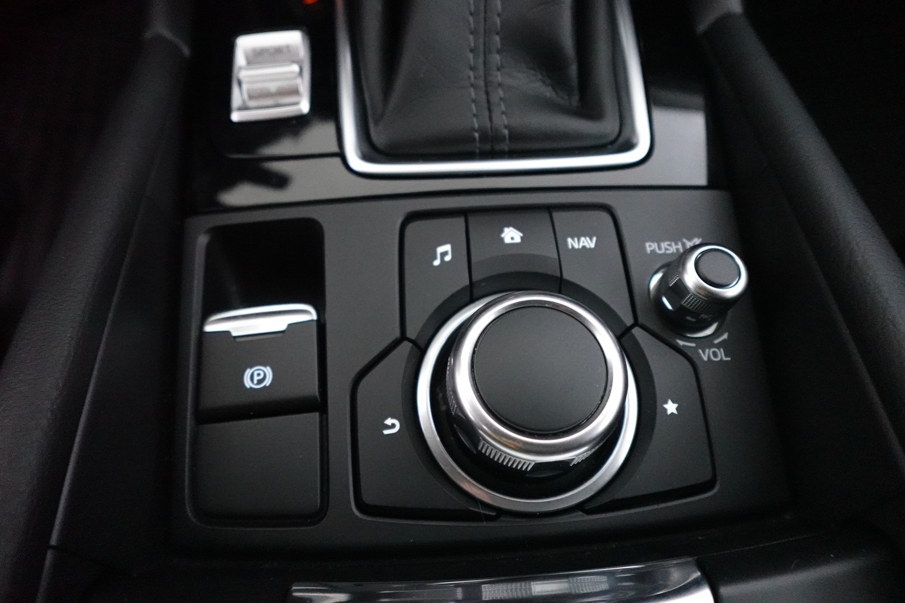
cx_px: 452
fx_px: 503
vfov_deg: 61.9
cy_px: 302
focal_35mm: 20
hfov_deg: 84.0
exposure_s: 1/80
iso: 5000
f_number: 2
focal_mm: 7.6
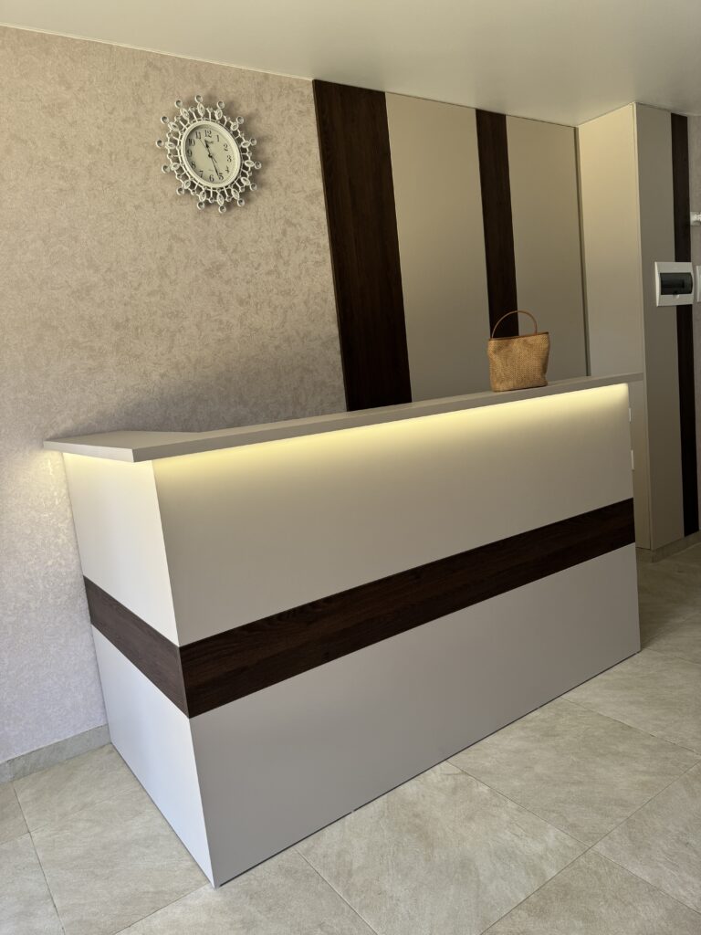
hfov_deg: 56.8
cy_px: 468
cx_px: 350
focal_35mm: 24
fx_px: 648
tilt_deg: -8.1
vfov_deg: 71.6
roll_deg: +5.8
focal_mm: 6.76
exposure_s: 1/121
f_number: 1.78
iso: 80
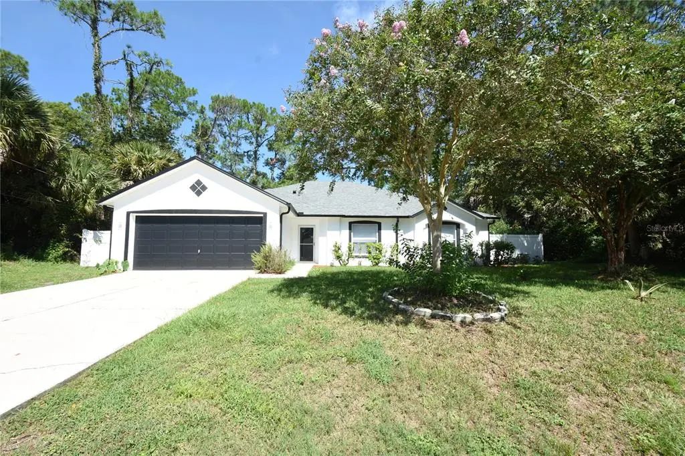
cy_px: 228
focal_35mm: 15
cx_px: 342
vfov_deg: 77.3
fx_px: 285
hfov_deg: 100.4
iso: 100
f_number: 8
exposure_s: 1/100
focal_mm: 10
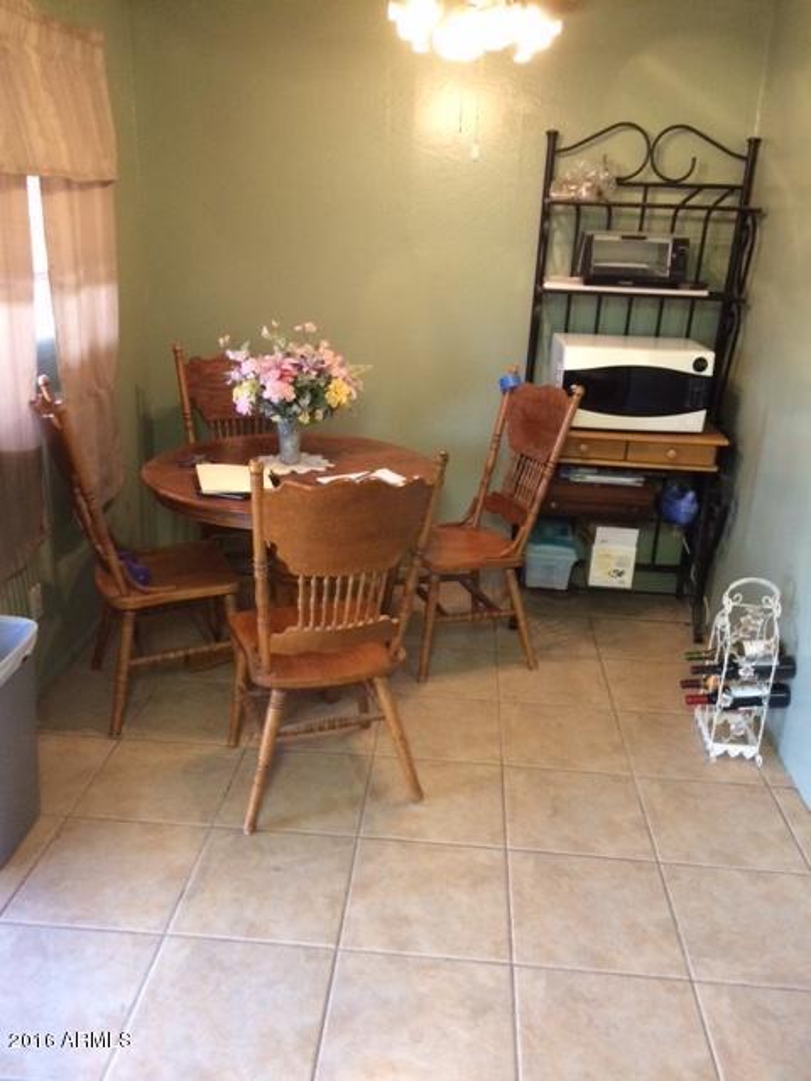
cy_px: 540
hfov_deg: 48.2
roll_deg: +0.0
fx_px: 906
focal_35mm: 29
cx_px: 406
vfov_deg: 61.7
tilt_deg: -20.6
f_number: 2.2
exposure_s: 1/30
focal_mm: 4.15
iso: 250
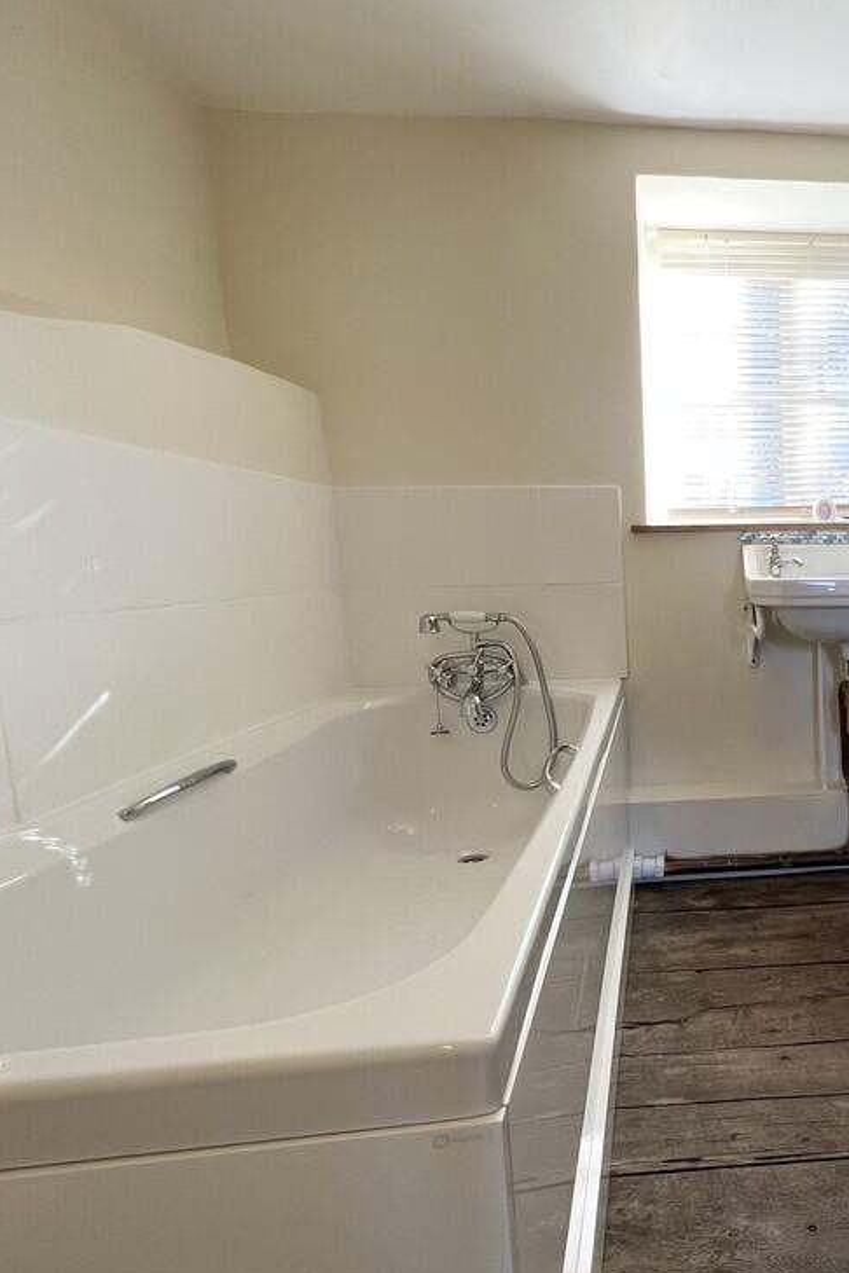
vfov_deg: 86.8
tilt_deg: -7.8
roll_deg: +3.2
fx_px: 672
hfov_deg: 54.5
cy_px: 667
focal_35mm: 19
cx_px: 793
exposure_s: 1/100
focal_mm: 1.57
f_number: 1.8
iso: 125
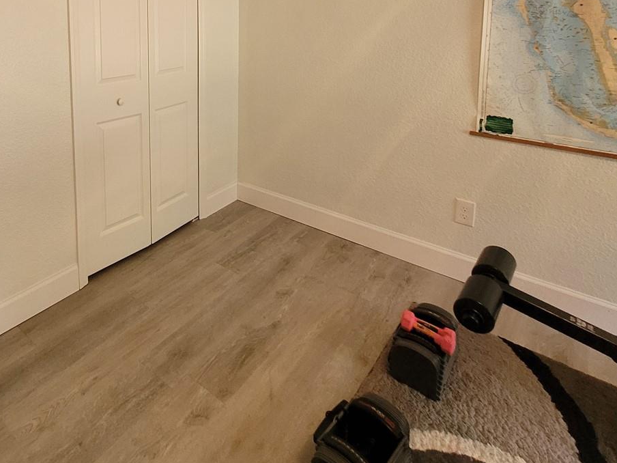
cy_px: 55
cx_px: 158
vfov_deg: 52.5
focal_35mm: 23
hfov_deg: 69.3
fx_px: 410
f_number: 2.2
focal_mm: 1.74
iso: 320
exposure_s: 1/40
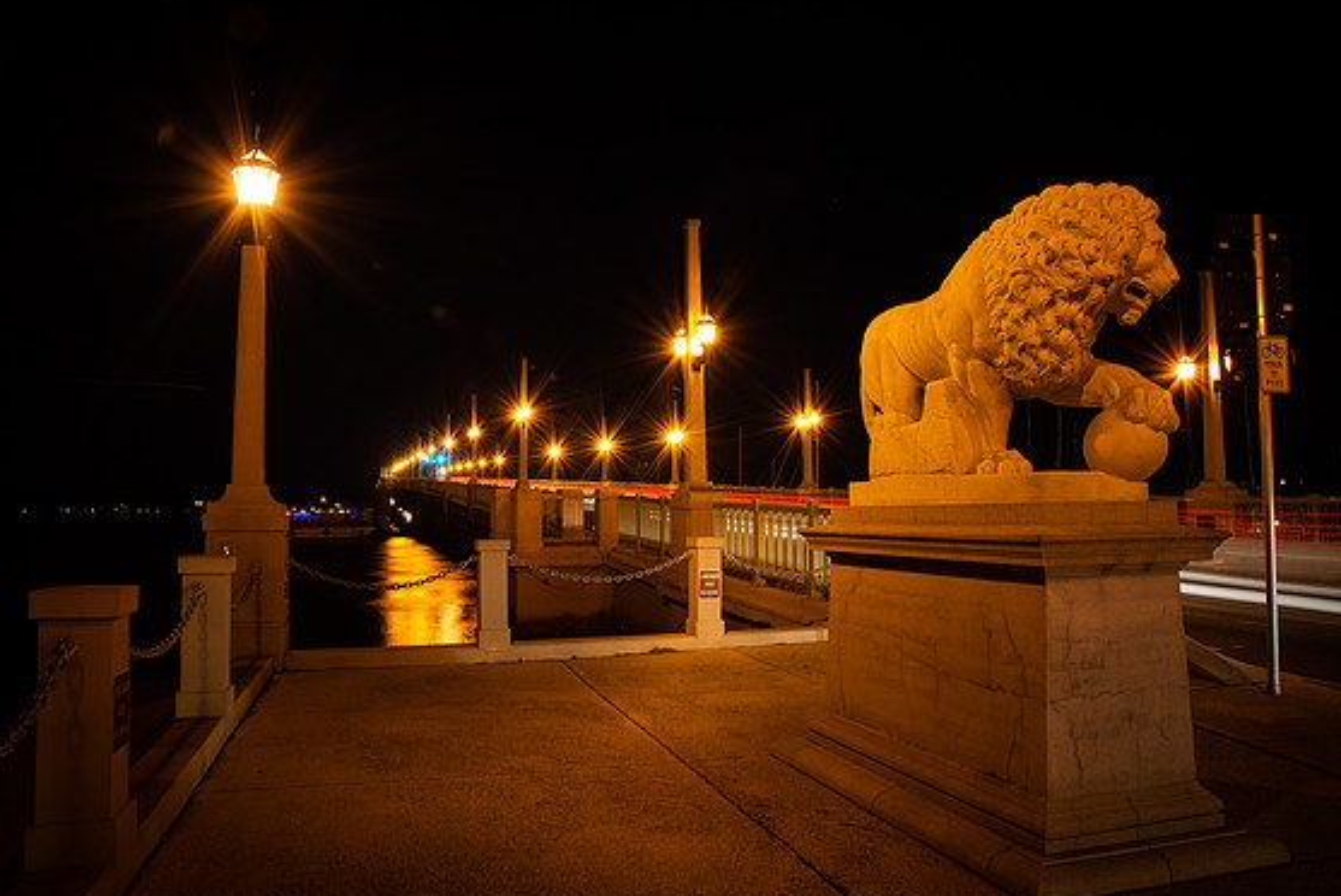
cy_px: 449
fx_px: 932
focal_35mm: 25
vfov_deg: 51.3
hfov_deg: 71.5
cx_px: 657
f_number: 16
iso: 200
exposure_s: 15
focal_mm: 24
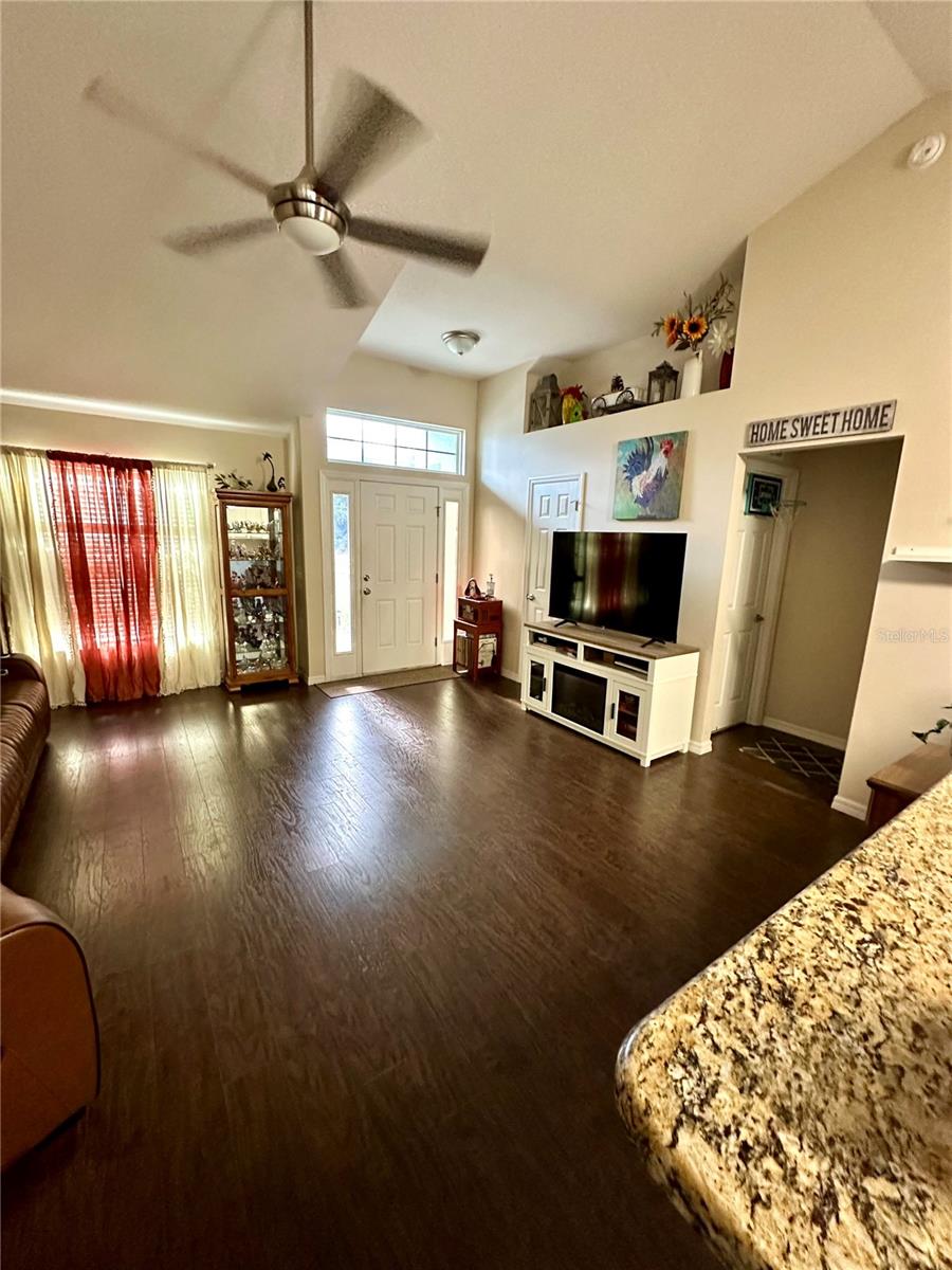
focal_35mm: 14
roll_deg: -0.9
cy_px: 635
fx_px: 513
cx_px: 476
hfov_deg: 85.7
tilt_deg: -11.8
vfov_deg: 102.1
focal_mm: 2.22
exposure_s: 1/60
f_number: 2.2
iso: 640
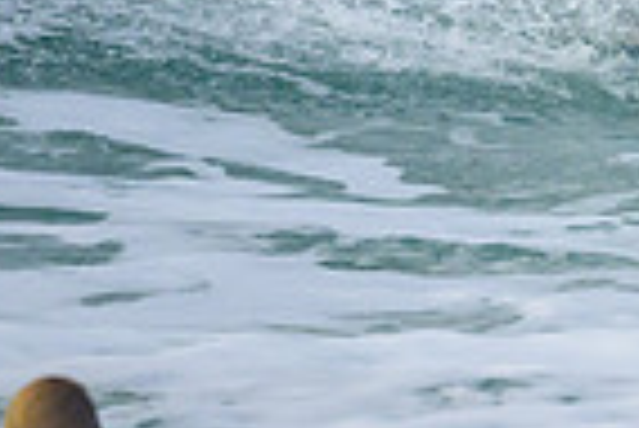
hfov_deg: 0.6
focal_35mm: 3270
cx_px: 1130
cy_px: -309
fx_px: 58101
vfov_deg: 0.4
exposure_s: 1/2000
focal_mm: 800
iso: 1400
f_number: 6.3
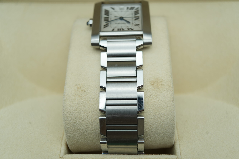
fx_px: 239
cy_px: 78
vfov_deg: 36.9
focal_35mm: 36
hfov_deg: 53.1
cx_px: 123
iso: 400
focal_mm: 35
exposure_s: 1/250
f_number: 5
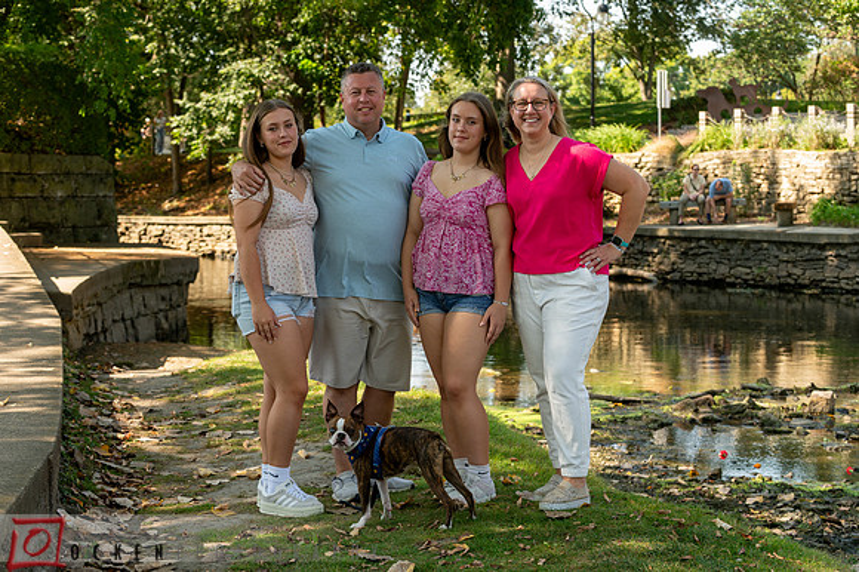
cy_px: 292
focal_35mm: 73
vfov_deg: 18.7
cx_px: 419
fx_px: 1737
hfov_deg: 27.8
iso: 250
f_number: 5
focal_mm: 70
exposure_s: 1/160
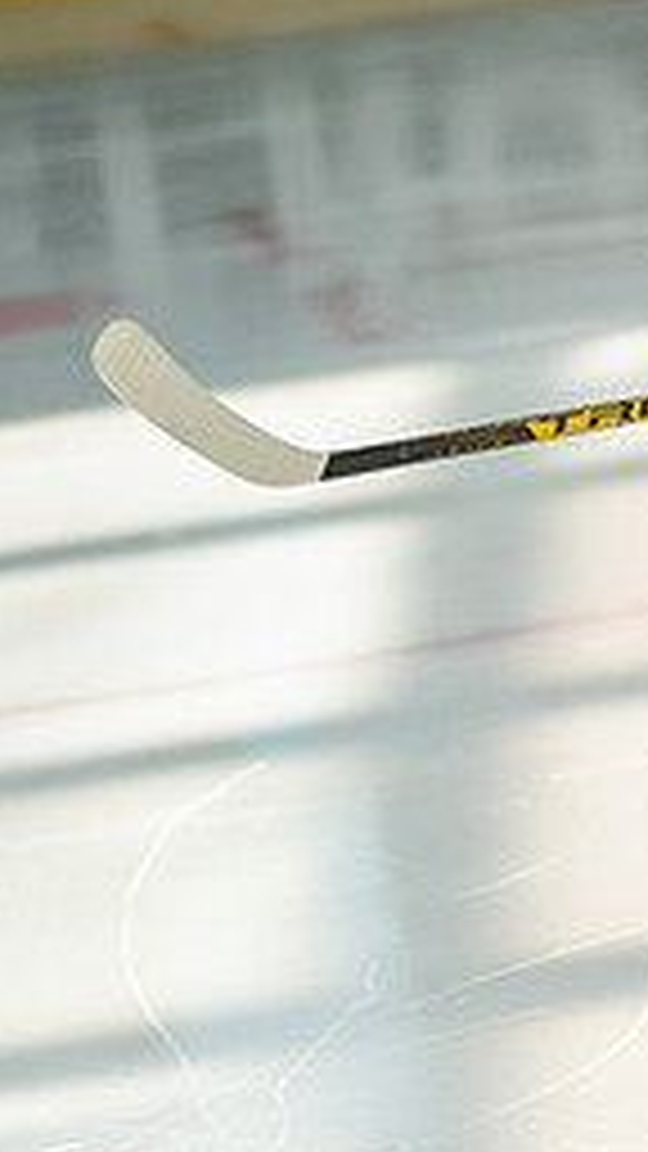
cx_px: 1156
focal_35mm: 352
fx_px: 10752
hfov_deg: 3.4
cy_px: 421
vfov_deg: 6.1
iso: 1600
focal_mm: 148
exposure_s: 1/6400
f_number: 2.8
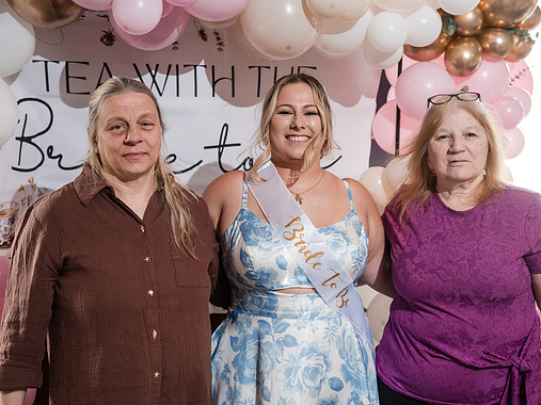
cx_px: 282
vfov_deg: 26.5
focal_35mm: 55
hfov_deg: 34.9
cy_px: 205
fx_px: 859
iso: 2000
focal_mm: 50
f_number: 4
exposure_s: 1/250
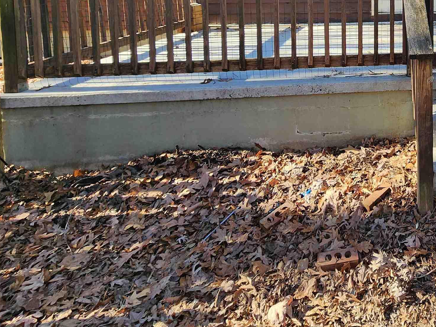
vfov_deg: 43.7
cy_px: -2
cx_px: 416
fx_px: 340
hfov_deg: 54.1
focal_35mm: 27
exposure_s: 1/225
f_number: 2.2
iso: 50
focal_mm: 2.2
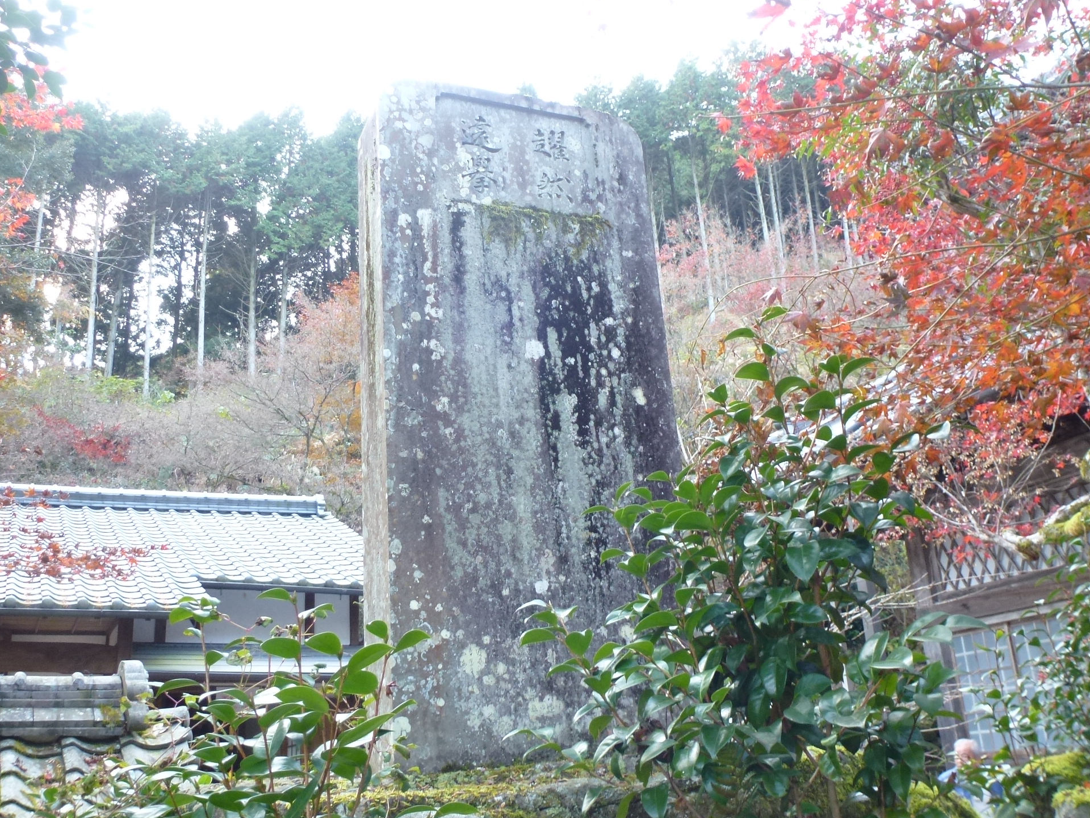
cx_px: 509
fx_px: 1008
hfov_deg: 56.8
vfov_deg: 44.2
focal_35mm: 32
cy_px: 419
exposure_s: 1/30
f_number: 3.5
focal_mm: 5.4
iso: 200
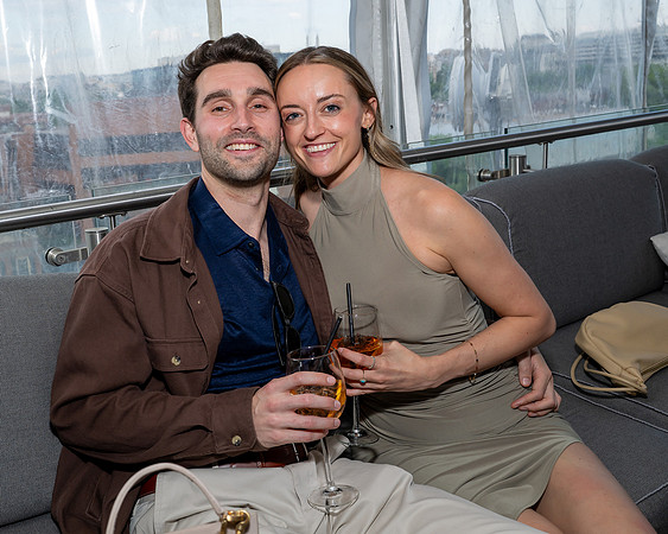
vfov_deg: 37.7
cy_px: 247
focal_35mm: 40
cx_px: 206
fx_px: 782
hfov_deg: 45.3
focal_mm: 30.5
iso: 320
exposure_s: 1/250
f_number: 8
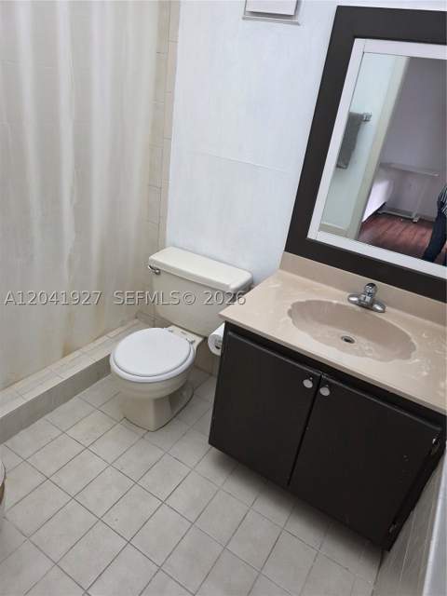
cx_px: 224
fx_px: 396
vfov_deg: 73.9
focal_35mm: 23
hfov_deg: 58.9
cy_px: 298
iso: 125
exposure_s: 1/120
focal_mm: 6.3
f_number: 1.7
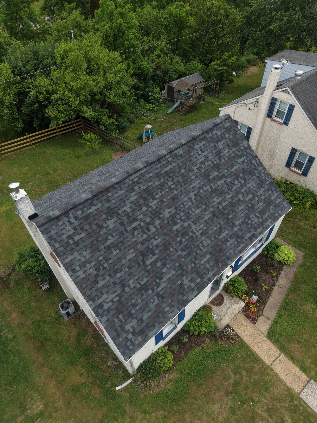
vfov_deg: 71.6
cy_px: 212
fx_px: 293
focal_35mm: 24
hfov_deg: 56.8
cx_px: 158
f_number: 1.8
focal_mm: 8.67
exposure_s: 1/2500
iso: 150
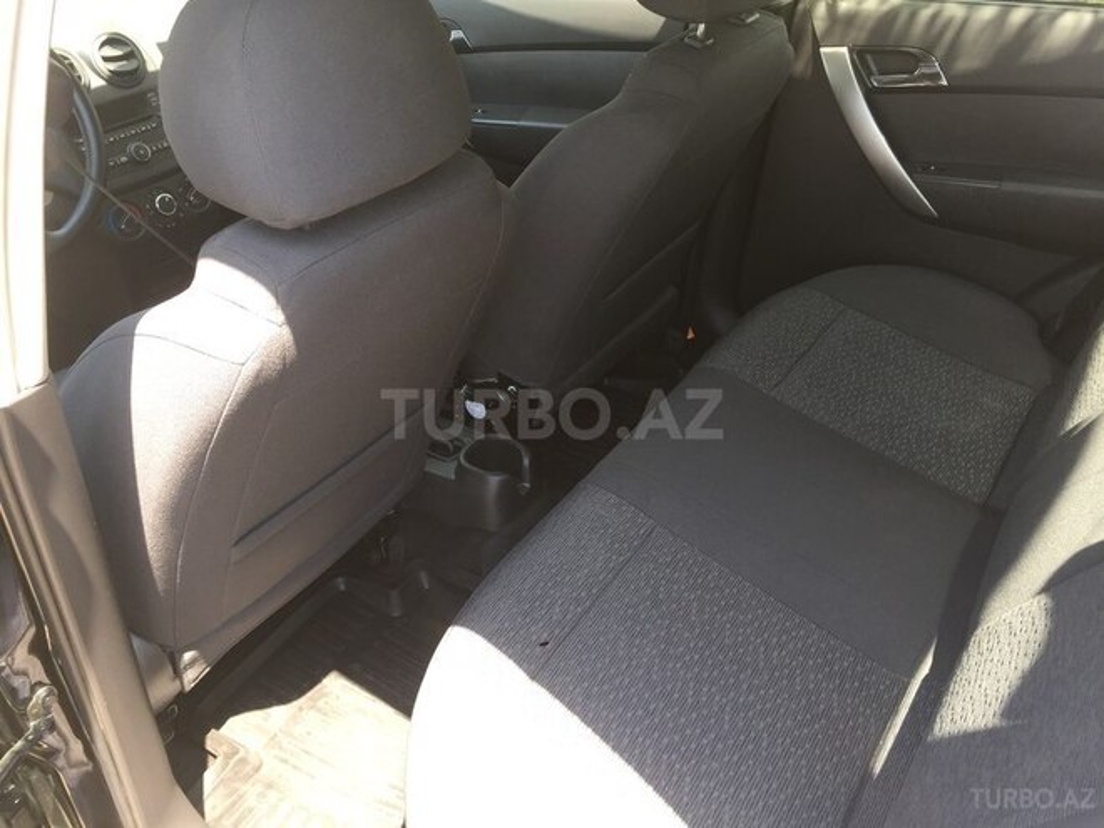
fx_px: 925
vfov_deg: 48.2
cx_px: 552
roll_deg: +4.2
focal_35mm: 29
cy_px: 414
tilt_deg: -38.7
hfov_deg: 61.7
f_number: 2.2
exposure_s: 1/100
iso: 40
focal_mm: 4.15
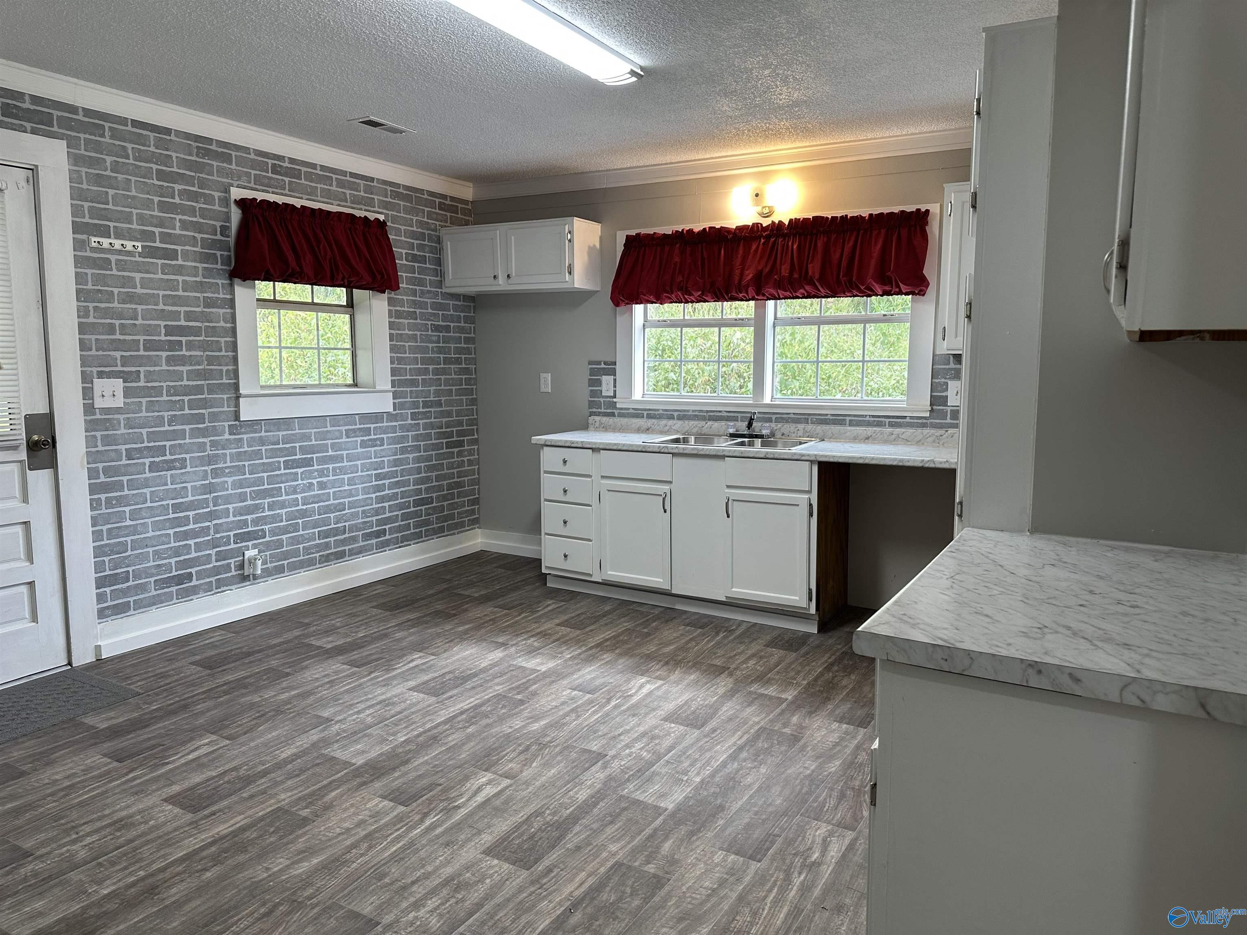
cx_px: 624
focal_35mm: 24
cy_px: 468
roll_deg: -0.7
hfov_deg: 71.6
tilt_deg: -6.8
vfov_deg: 56.8
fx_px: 865
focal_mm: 6.86
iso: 160
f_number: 1.78
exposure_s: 1/120
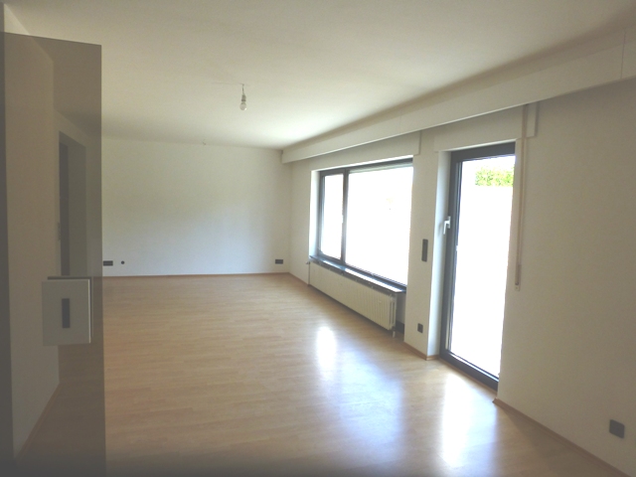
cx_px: 318
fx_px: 441
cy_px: 238
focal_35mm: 24
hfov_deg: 71.6
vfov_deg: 56.8
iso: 100
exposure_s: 1/125
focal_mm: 4.3
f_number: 3.5
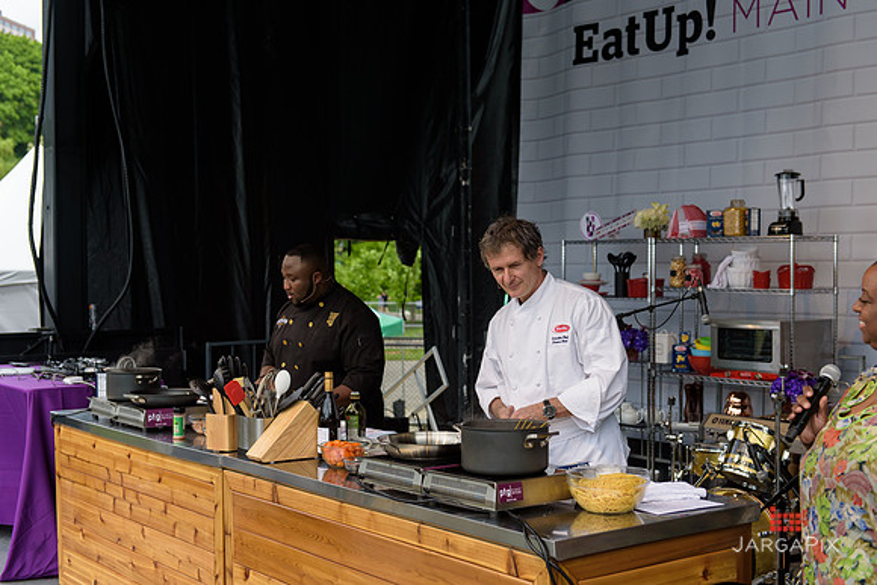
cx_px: 438
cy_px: 292
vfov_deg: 27.0
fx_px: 1218
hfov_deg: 39.6
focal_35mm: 50
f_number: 3.2
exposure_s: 1/1250
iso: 200
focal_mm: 50
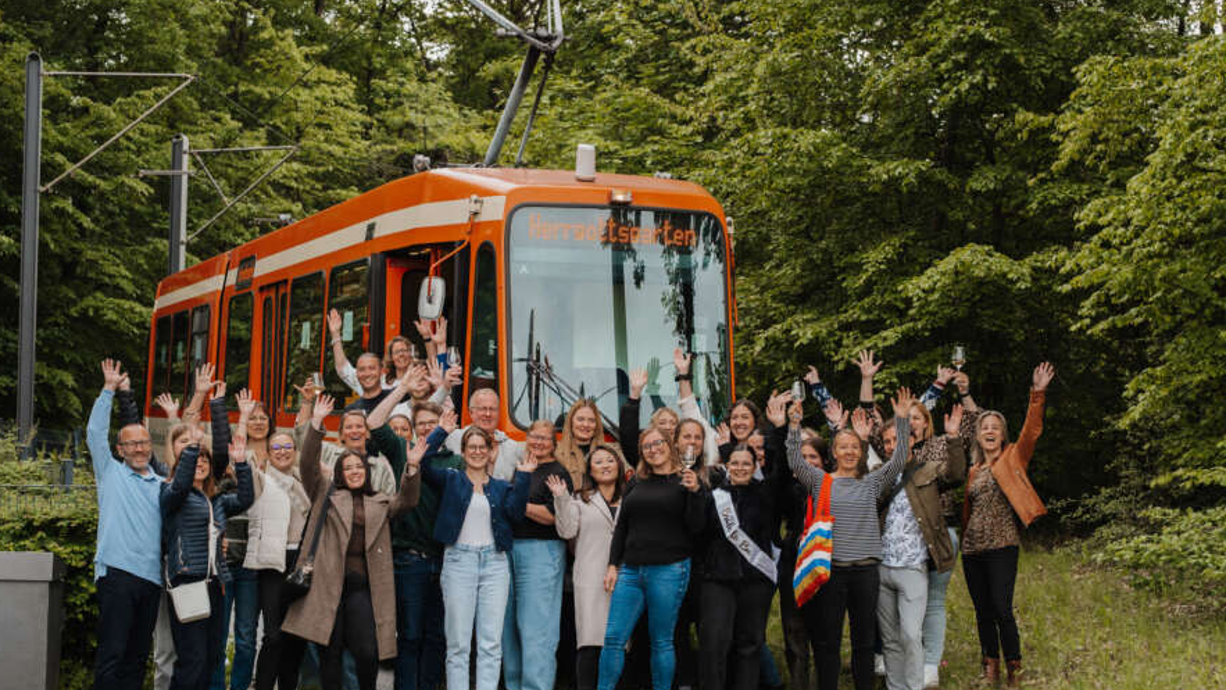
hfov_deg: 30.1
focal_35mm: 70
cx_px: 635
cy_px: 357
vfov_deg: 17.2
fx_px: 2276
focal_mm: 50
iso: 640
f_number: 4
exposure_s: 1/250
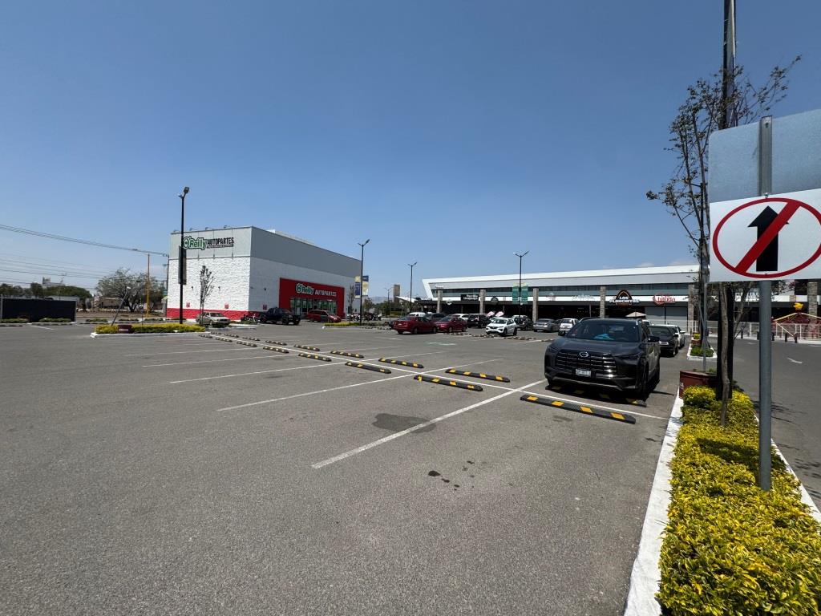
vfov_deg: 85.7
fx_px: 332
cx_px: 410
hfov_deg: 102.1
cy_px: 308
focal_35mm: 14
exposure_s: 1/3106
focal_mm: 2.22
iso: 50
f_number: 2.2
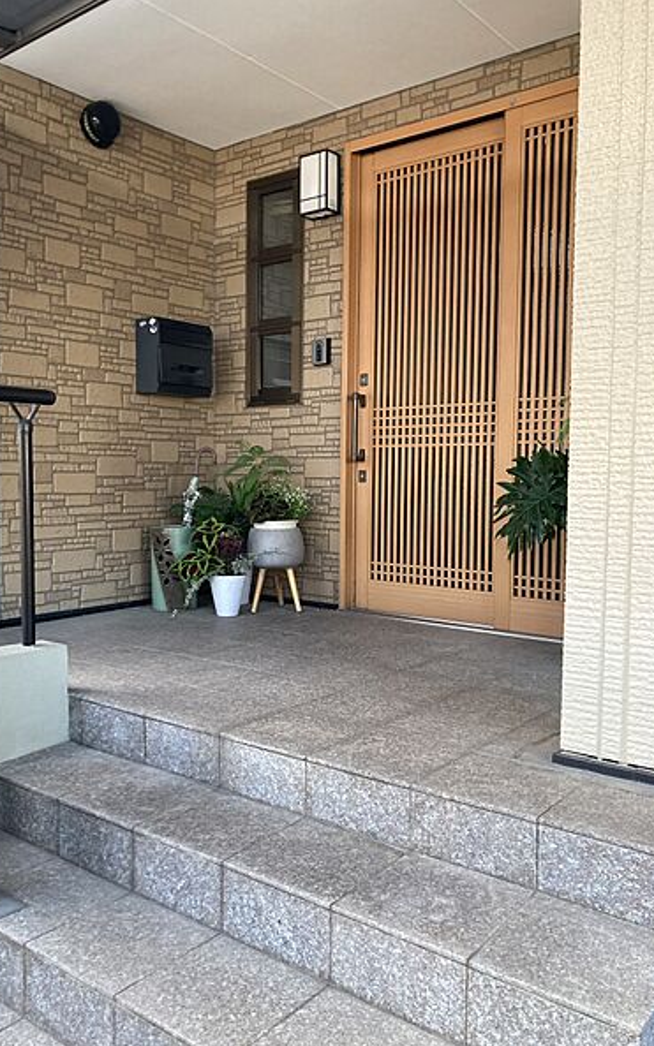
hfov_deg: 41.7
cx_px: 286
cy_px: 525
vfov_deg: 62.9
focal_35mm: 30
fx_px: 856
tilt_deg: -1.1
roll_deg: -0.8
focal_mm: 3.99
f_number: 1.8
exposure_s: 1/72
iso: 80
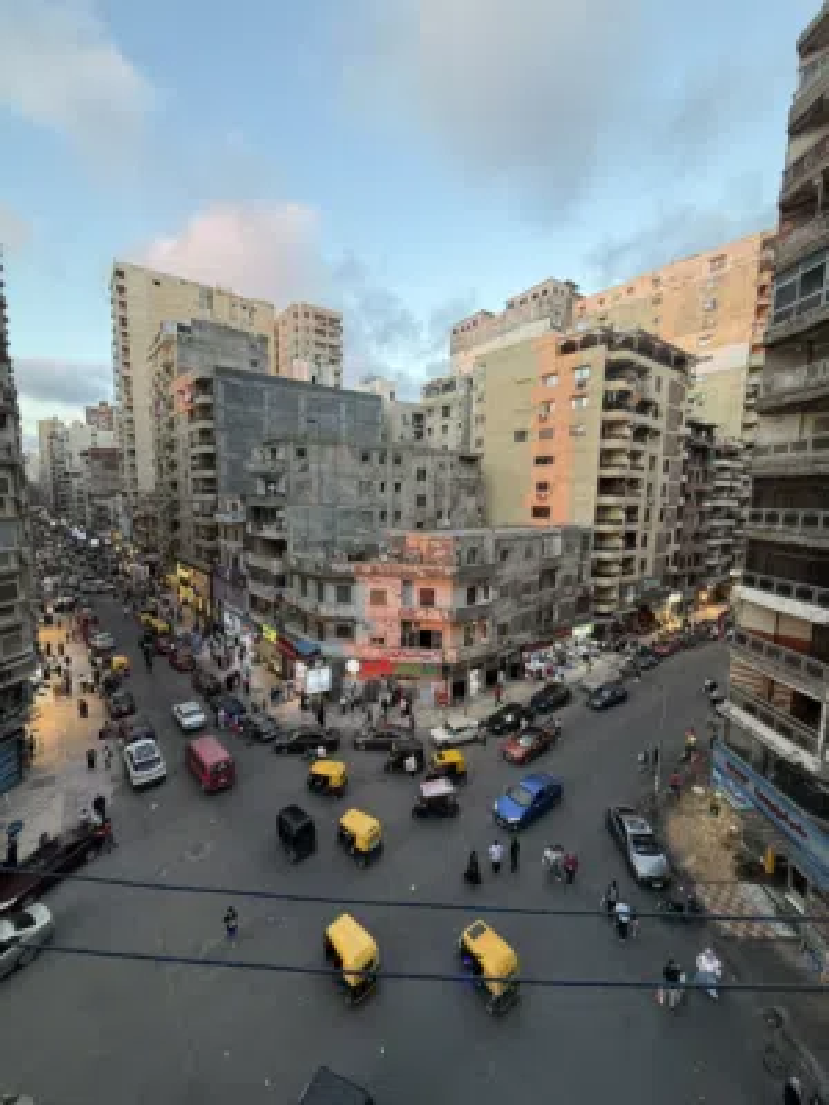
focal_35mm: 14
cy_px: 552
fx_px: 447
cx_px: 414
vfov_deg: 102.1
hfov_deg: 85.7
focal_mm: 2.22
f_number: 2.2
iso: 160
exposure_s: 1/99
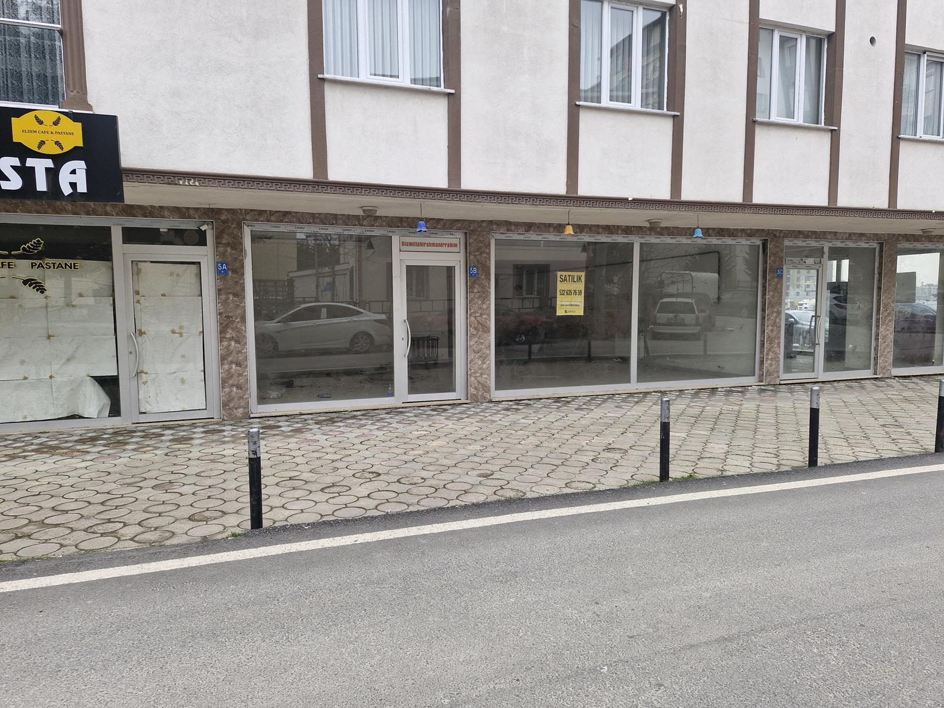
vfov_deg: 58.9
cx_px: 472
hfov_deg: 73.9
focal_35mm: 23
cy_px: 354
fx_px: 627
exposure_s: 1/180
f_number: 1.8
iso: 50
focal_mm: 5.54
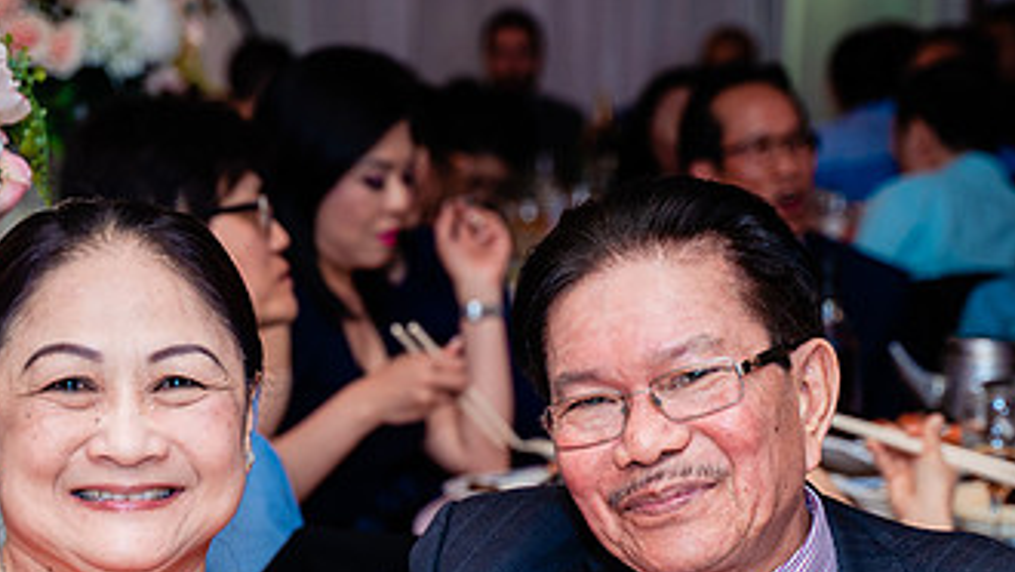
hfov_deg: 18.6
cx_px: 439
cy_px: 568
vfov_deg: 10.5
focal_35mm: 115
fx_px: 3097
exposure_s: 1/160
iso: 640
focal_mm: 56
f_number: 3.5
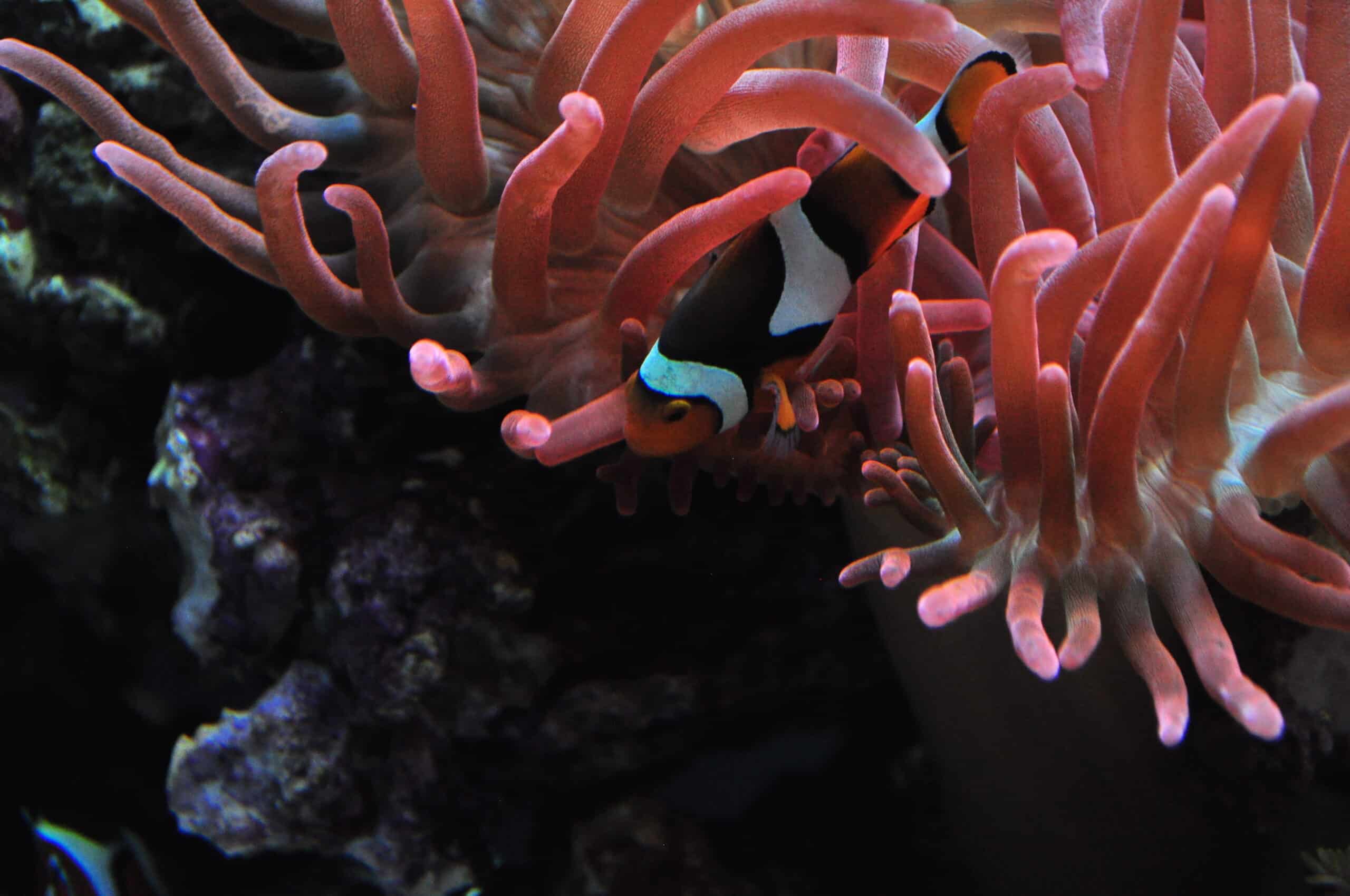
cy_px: 448
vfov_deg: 18.9
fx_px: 2697
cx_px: 675
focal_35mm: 72
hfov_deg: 28.1
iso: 1250
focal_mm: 48
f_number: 5.3
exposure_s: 1/60
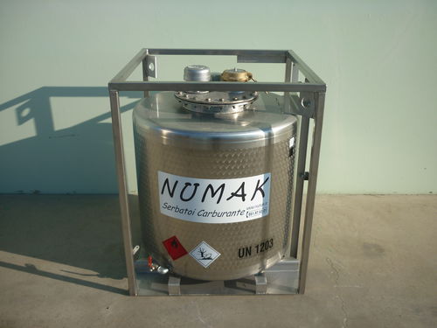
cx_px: 218
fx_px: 417
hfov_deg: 55.4
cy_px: 164
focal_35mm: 33
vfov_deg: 42.9
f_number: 8
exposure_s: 1/160
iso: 80
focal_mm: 5.5
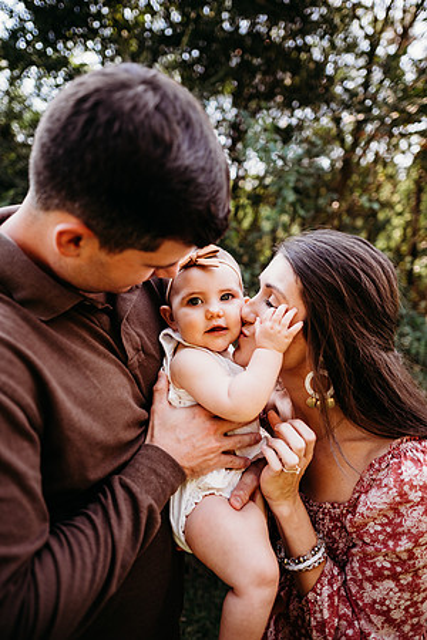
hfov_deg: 53.1
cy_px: 320
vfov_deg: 73.7
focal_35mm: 24
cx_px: 214
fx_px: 427
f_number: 2.2
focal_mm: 24
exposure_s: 1/400
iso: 200
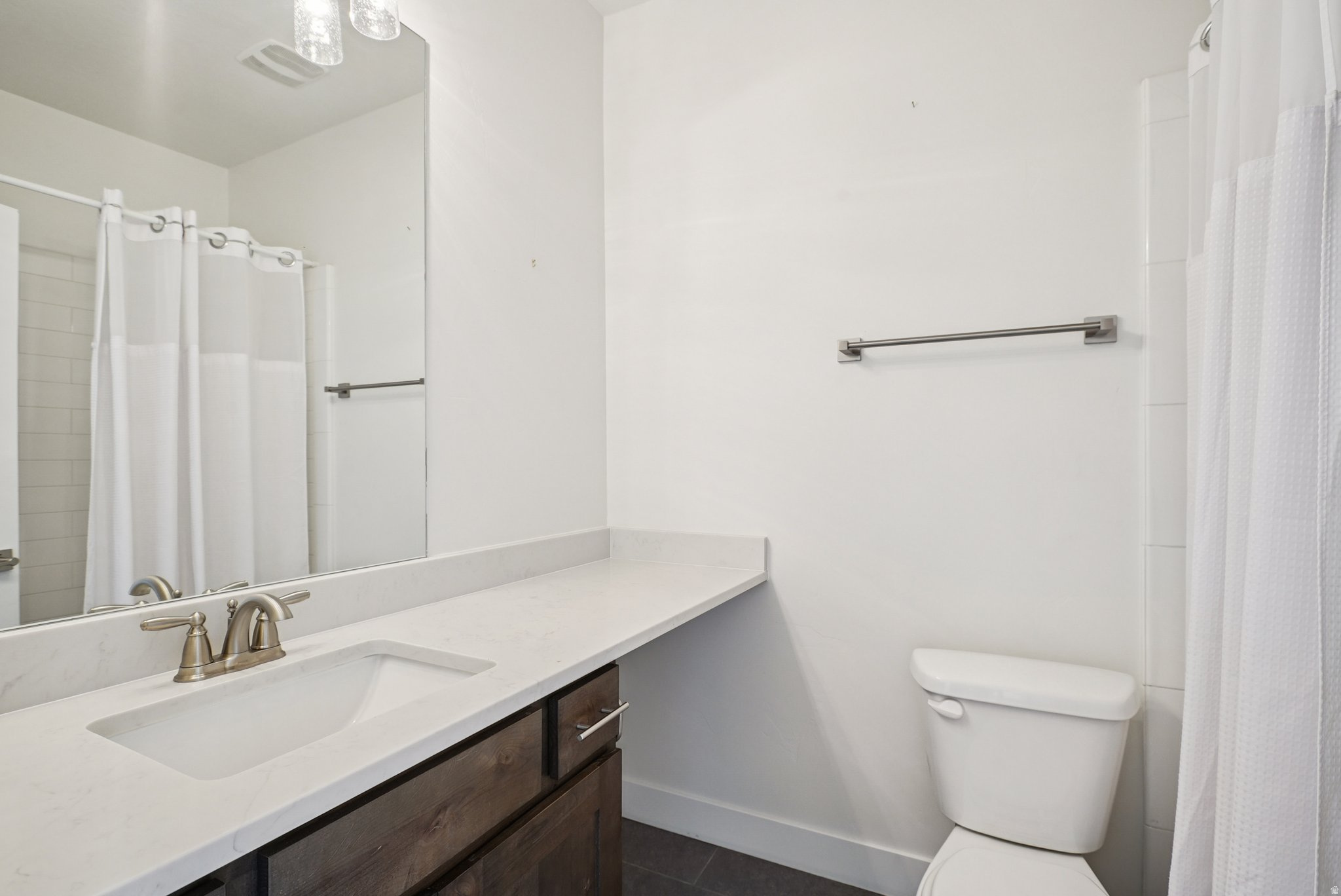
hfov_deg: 93.2
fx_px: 634
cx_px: 670
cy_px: 448
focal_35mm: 17
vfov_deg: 70.5
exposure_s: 1/13
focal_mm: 17
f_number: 8
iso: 400
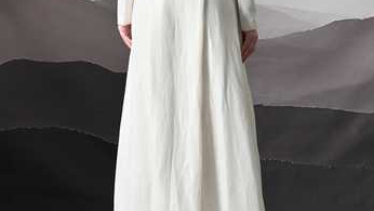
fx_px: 1260
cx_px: 188
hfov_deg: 16.9
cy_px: 29
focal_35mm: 127
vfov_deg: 9.5
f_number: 8
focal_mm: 80
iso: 250
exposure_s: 1/160
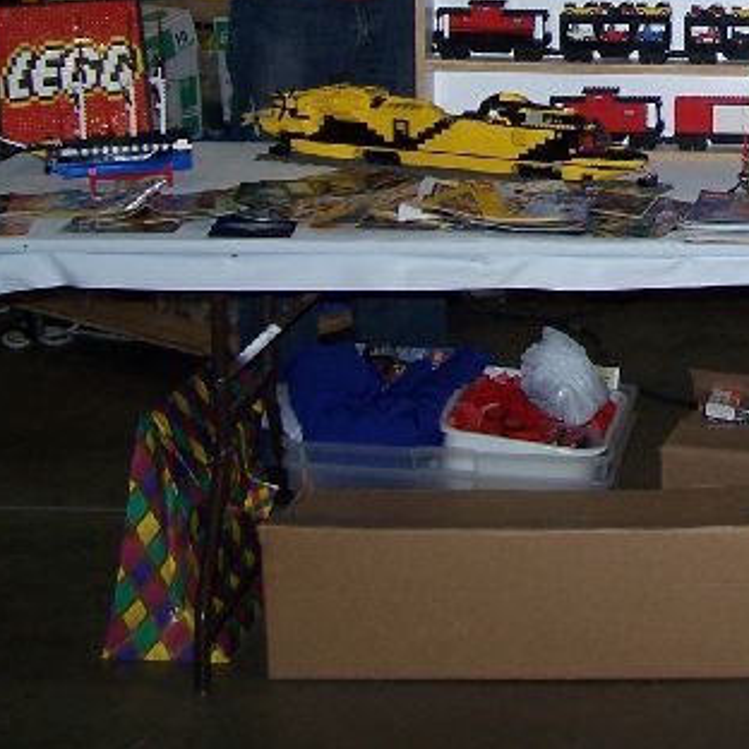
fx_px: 2277
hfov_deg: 17.7
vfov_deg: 18.2
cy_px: -22
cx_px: 931
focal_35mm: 93
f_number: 2.8
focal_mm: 6.3
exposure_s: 1/60
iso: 80
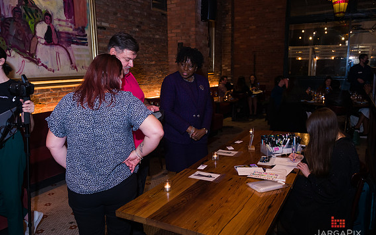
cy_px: 123
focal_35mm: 29
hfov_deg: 64.6
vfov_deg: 43.1
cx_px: 187
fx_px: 297
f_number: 3.2
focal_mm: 28
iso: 1000
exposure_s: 1/125
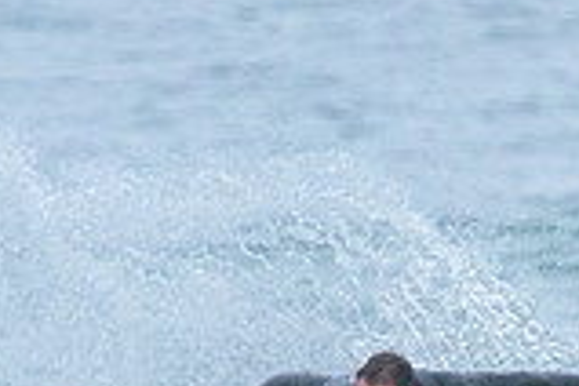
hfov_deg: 0.7
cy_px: 646
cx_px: 280
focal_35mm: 2922
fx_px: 46992
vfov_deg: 0.5
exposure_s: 1/1600
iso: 8000
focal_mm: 800
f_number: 11
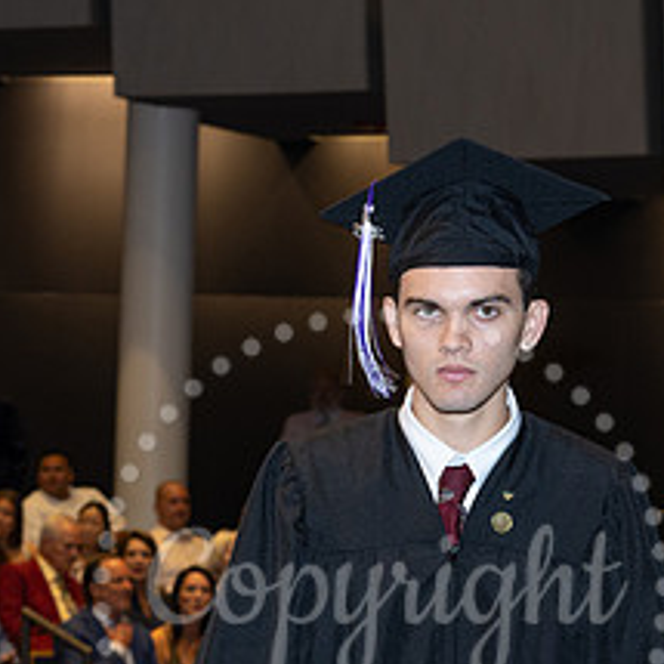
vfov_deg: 12.5
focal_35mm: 139
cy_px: 593
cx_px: 66
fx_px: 3017
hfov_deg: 12.5
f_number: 5
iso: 1000
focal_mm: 52
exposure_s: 1/80
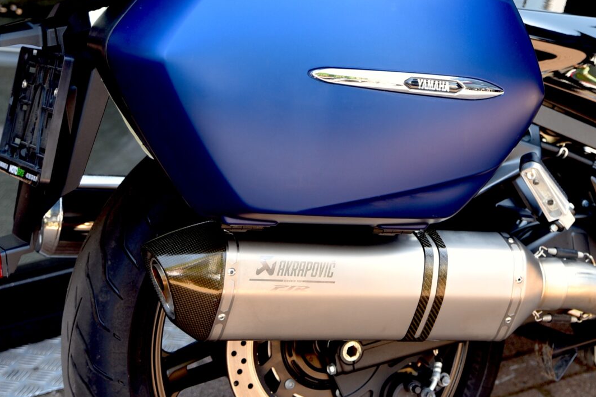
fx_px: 1755
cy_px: -17
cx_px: 526
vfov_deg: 12.7
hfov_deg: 19.0
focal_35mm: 106
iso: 100
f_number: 3.2
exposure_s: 1/60
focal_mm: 44
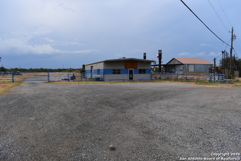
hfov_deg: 67.4
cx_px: 120
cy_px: 80
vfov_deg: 48.0
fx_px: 181
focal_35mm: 27
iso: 100
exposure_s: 1/320
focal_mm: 18
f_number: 8
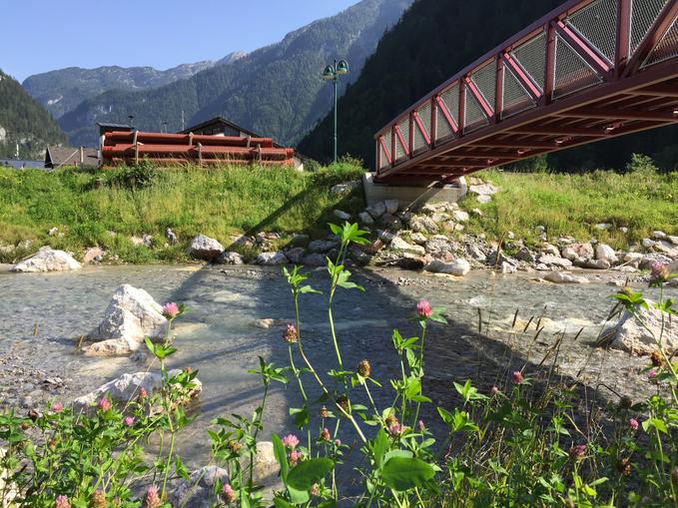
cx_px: 339
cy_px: 254
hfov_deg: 61.7
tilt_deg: -5.6
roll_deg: -0.9
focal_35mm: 29
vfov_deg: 48.2
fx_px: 568
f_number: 2.2
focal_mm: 4.15
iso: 32
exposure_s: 1/1014
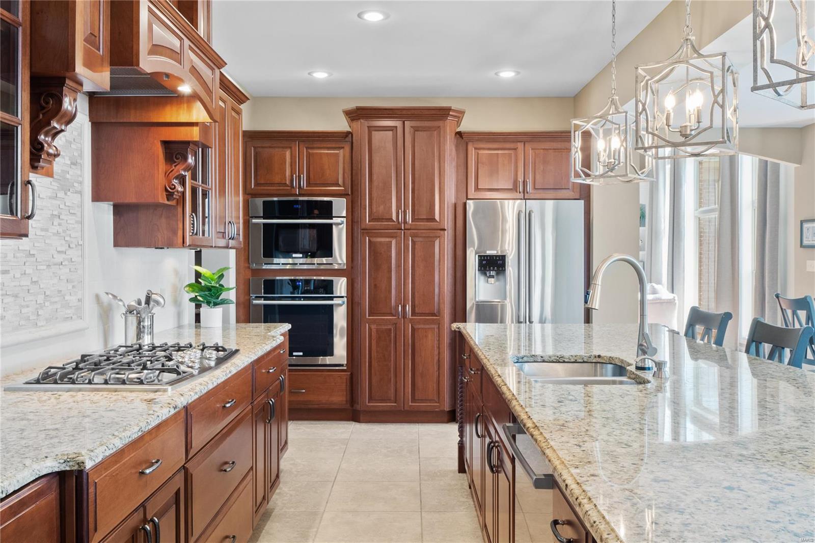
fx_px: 679
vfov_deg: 43.6
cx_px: 408
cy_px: 272
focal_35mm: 30
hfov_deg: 61.9
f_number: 10
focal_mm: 15
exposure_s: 1/2
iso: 400
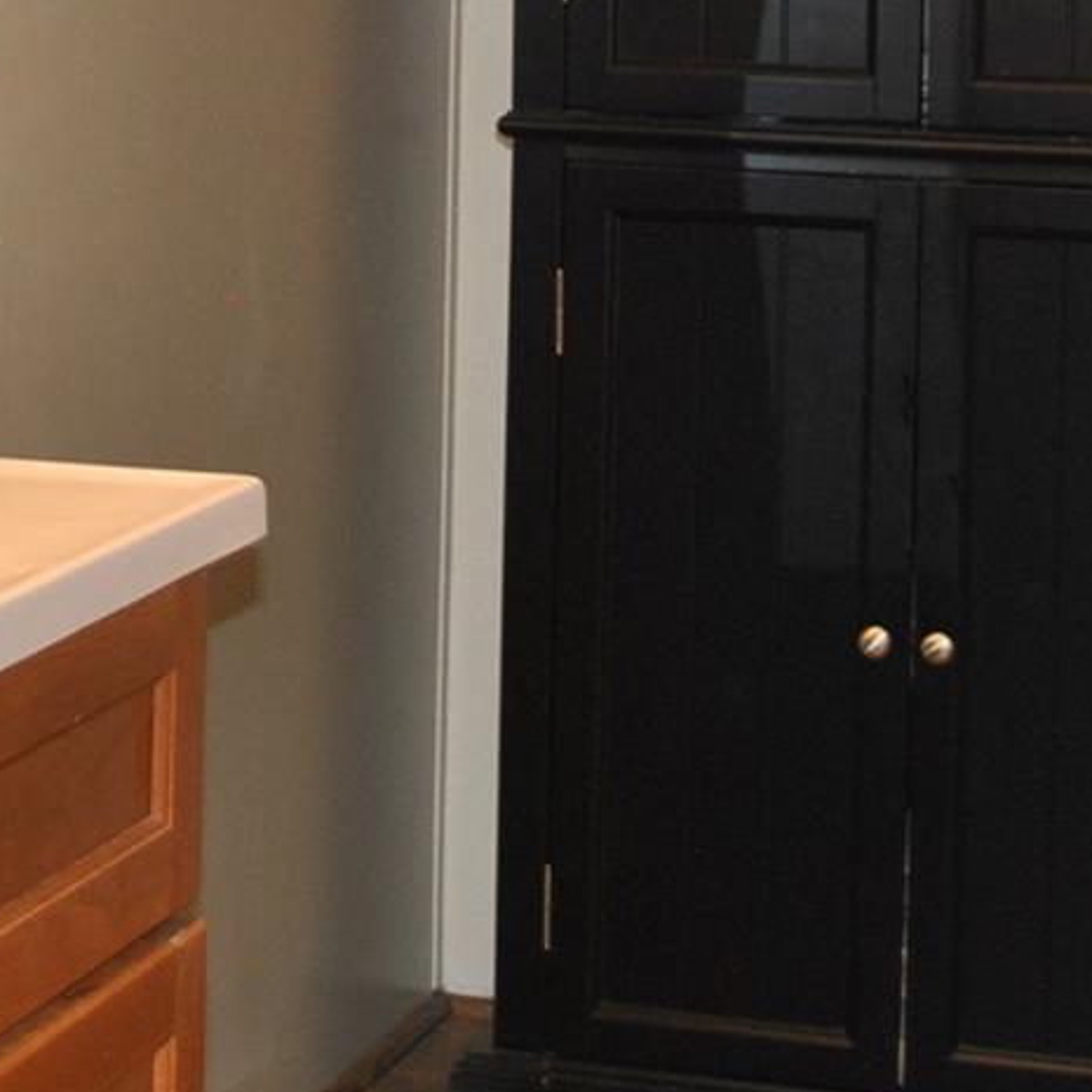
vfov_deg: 12.7
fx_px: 4818
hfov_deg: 12.7
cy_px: -63
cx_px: -38
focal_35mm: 135
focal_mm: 24
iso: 200
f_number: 4
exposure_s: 1/60
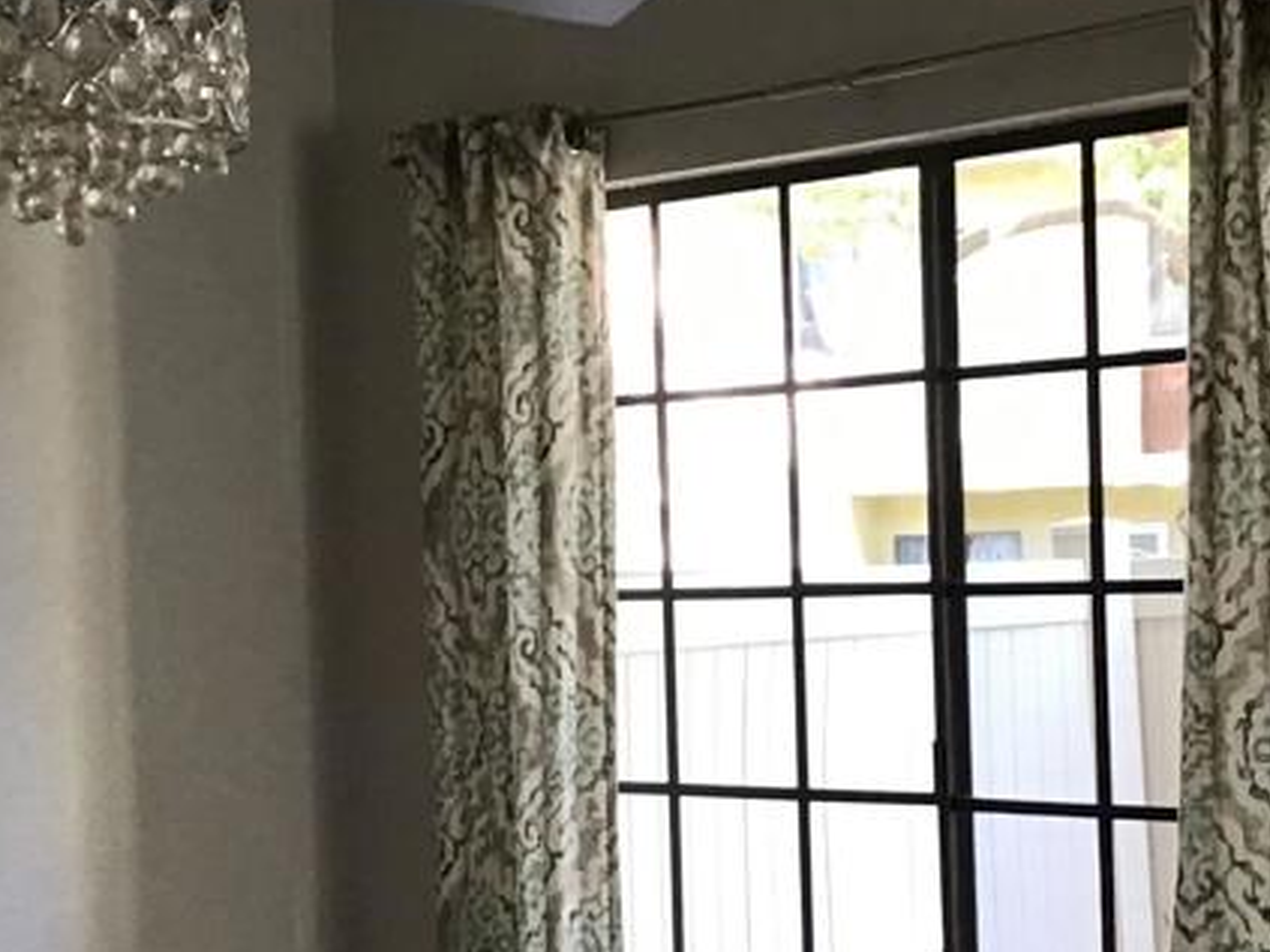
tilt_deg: +1.7
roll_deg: +0.7
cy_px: 631
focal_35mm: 75
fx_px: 2751
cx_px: 516
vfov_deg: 19.6
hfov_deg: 26.0
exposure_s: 1/30
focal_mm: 3.3
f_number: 2.4
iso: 40
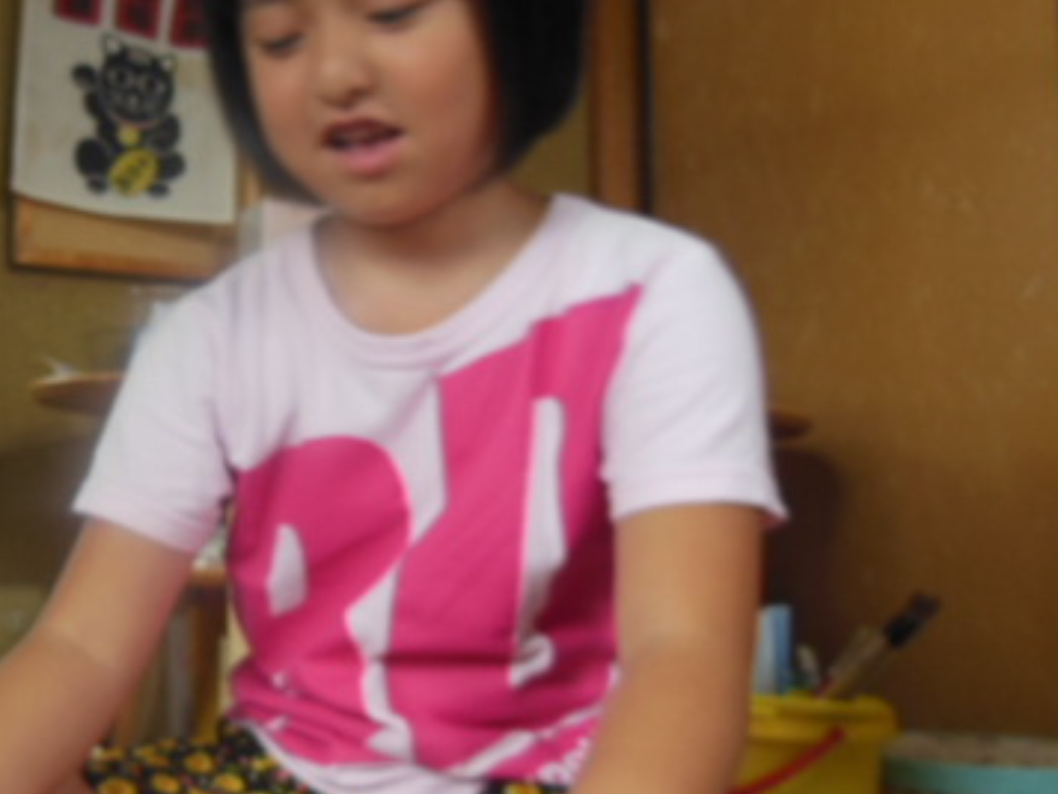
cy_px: 381
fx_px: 1375
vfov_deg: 32.2
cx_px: 178
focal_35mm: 45
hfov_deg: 40.0
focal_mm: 4.5
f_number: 3.5
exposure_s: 1/30
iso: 125
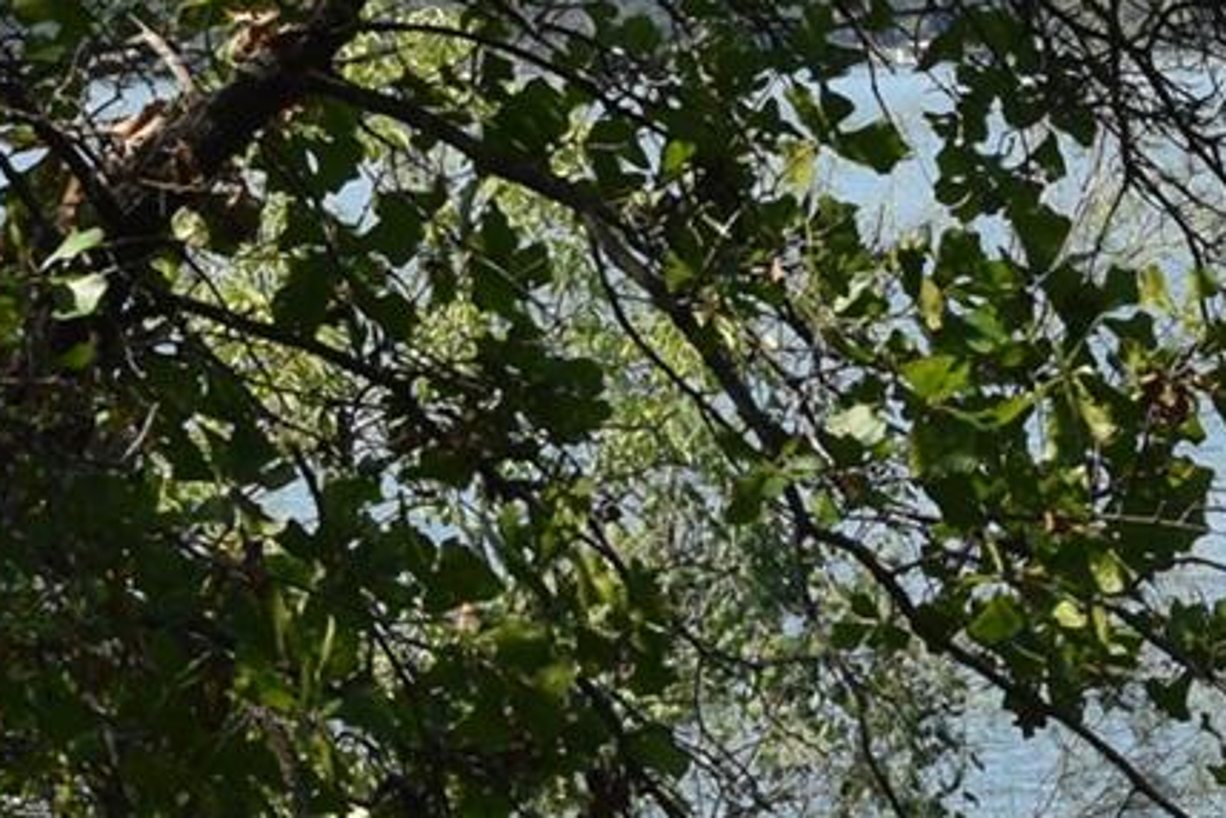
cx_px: 2246
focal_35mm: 215
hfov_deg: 9.1
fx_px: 7321
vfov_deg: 6.4
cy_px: 187
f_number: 10
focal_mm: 30
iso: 200
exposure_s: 1/400
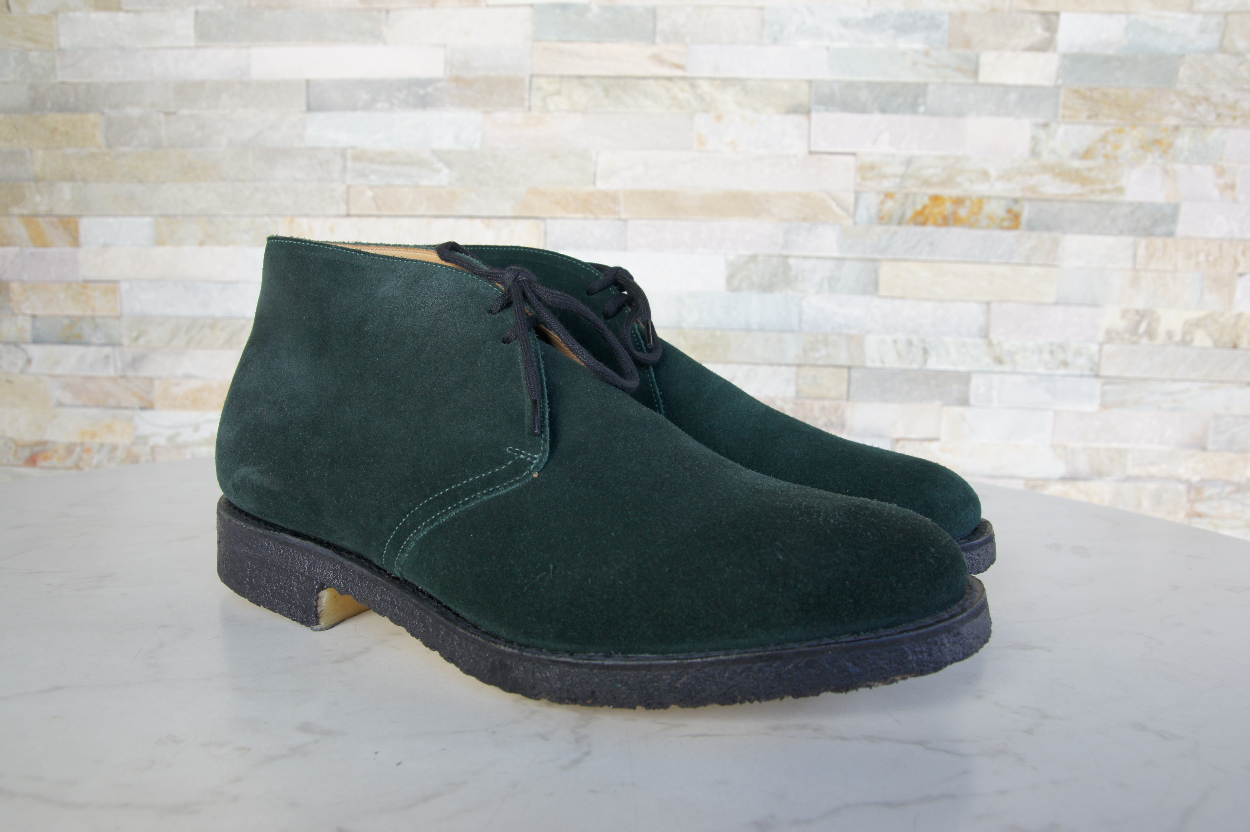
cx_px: 625
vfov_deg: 50.4
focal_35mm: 26
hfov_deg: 70.5
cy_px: 416
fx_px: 885
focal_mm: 17
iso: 200
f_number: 7.1
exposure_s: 1/60
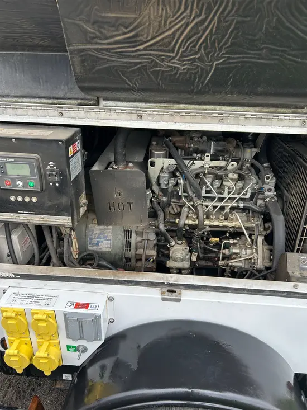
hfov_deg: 53.1
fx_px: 307
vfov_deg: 67.3
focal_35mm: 26
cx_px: 154
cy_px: 205
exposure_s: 1/511
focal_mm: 5.7
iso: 50
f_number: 1.5
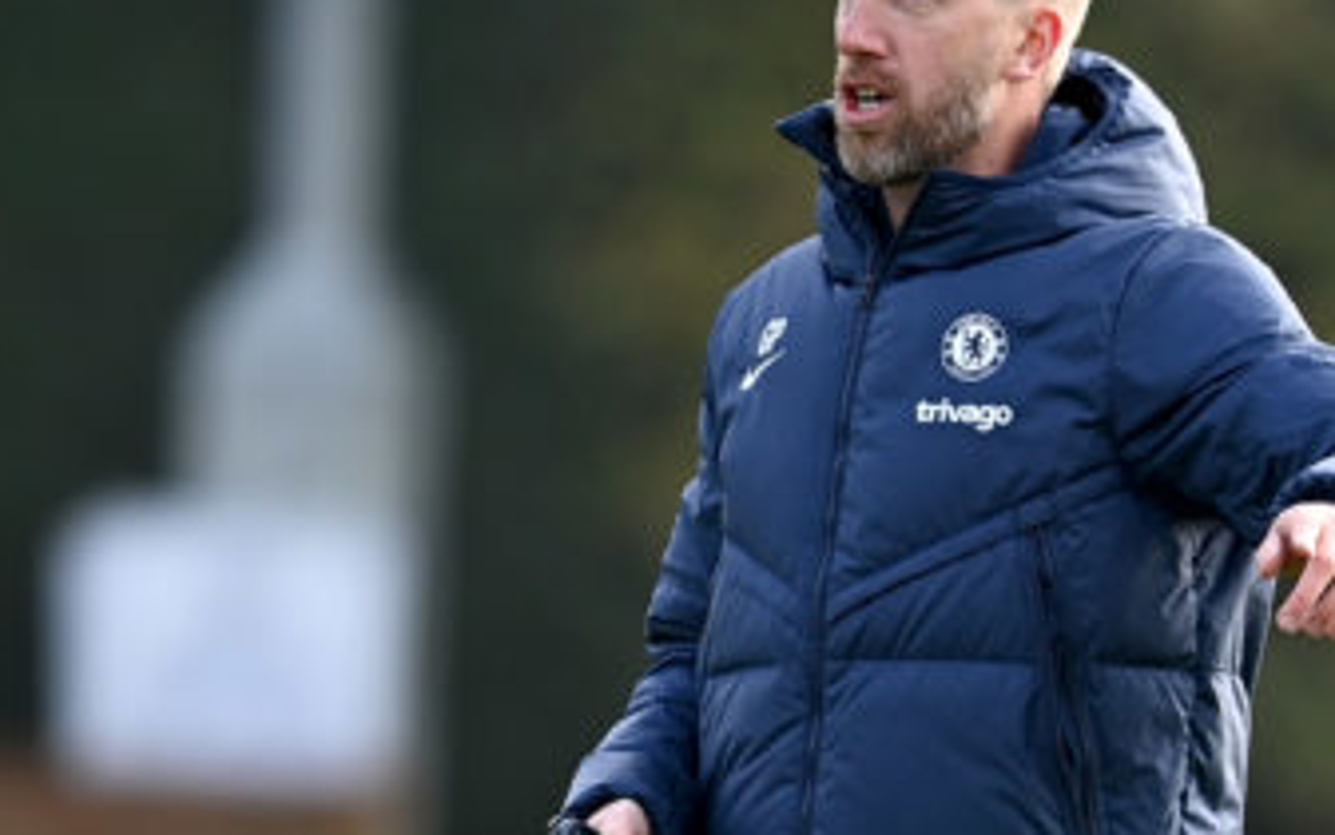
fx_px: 45224
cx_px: 993
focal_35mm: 1243
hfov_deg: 1.7
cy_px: 1024
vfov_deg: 1.1
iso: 500
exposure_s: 1/2000
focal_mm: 400
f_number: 2.8
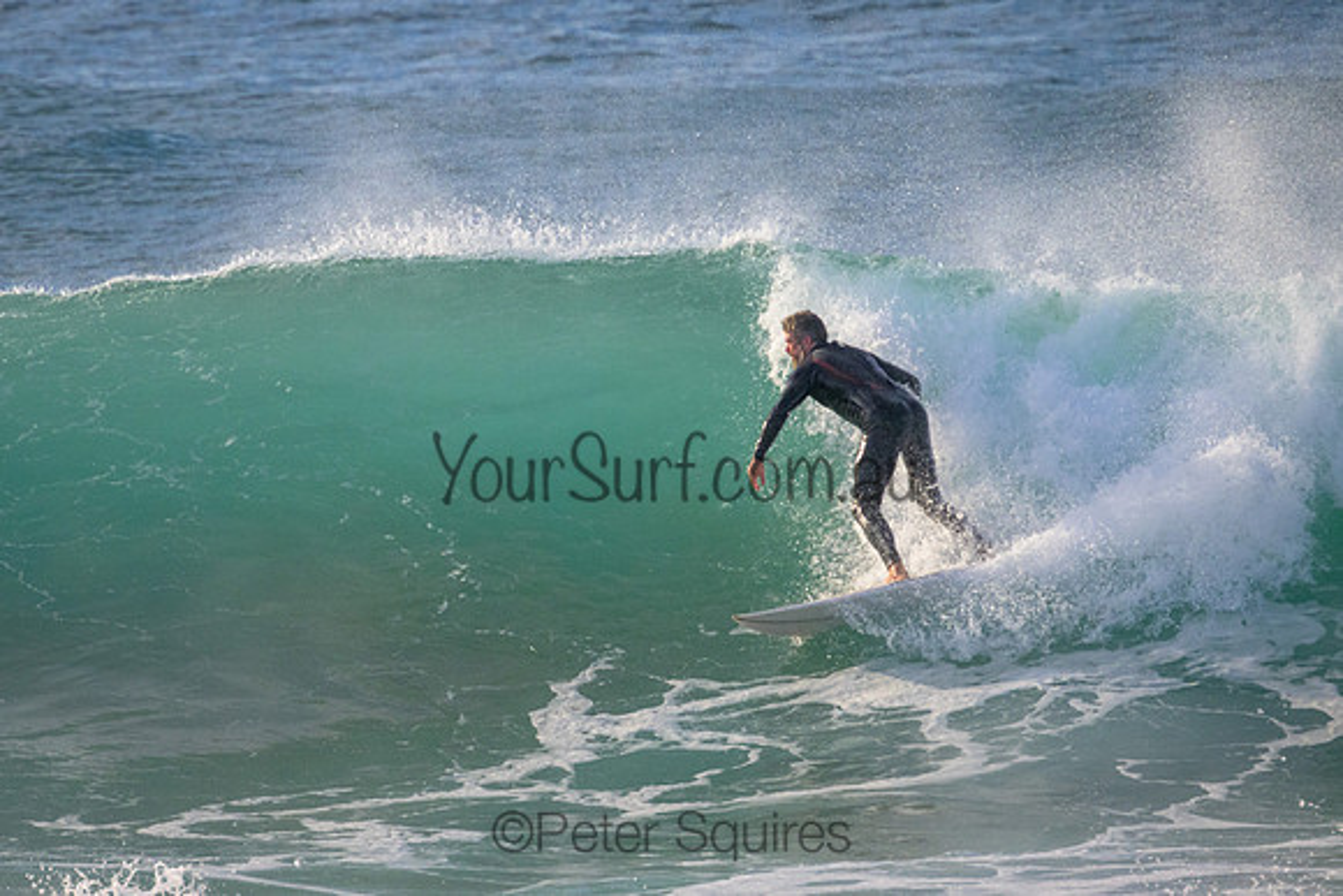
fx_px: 34829
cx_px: 581
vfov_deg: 1.5
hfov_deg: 2.2
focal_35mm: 933
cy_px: 374
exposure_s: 1/2000
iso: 2500
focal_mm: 800
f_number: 11
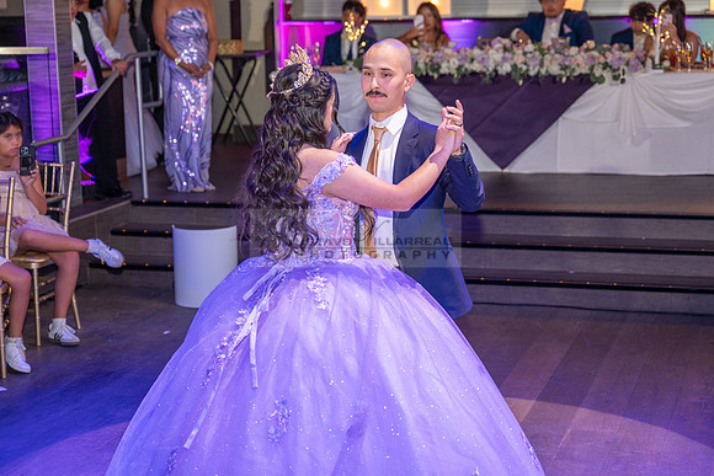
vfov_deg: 19.5
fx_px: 1389
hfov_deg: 28.8
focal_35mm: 70
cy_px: 238
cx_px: 357
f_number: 3.5
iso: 1000
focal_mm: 70
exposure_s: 1/125
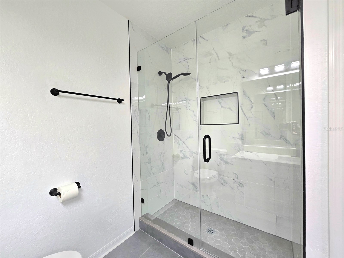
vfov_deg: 89.9
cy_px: 129
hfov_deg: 106.2
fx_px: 129
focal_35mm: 13
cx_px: 172
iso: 160
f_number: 2.2
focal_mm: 2.2
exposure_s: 1/60.2
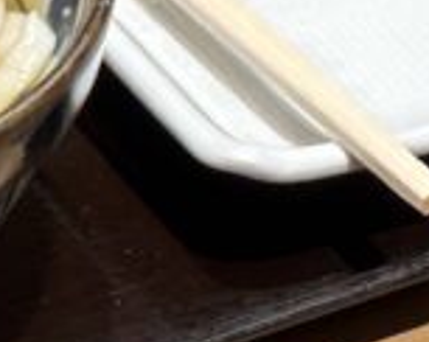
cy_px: -182
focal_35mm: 389
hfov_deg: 5.0
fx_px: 4933
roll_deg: -2.4
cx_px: -101
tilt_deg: -33.4
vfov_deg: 4.0
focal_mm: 5.96
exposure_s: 1/120
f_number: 1.6
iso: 25
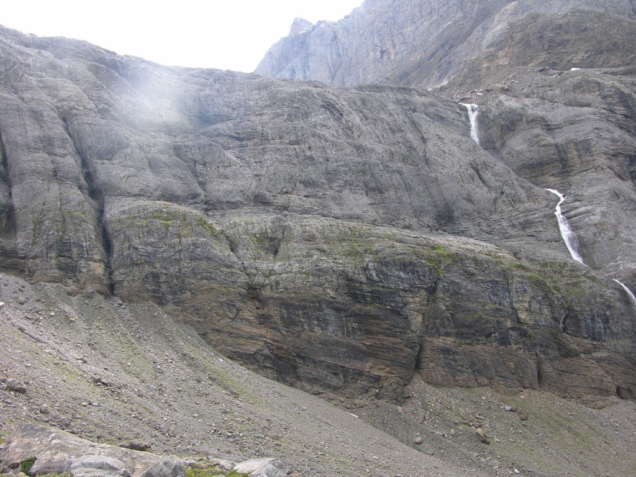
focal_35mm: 35
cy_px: 238
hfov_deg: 52.6
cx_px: 318
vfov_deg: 40.7
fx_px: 643
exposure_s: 1/123
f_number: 4.5
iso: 50
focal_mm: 8.9
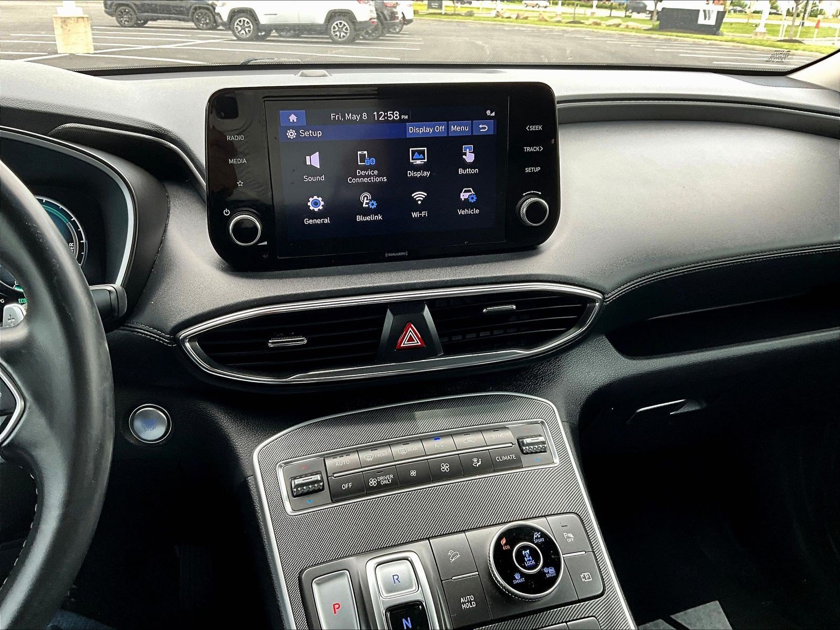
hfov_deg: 61.7
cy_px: 315
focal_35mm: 29
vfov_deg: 48.2
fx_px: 704
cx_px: 420
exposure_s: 1/122
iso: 40
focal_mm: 3
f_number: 1.8
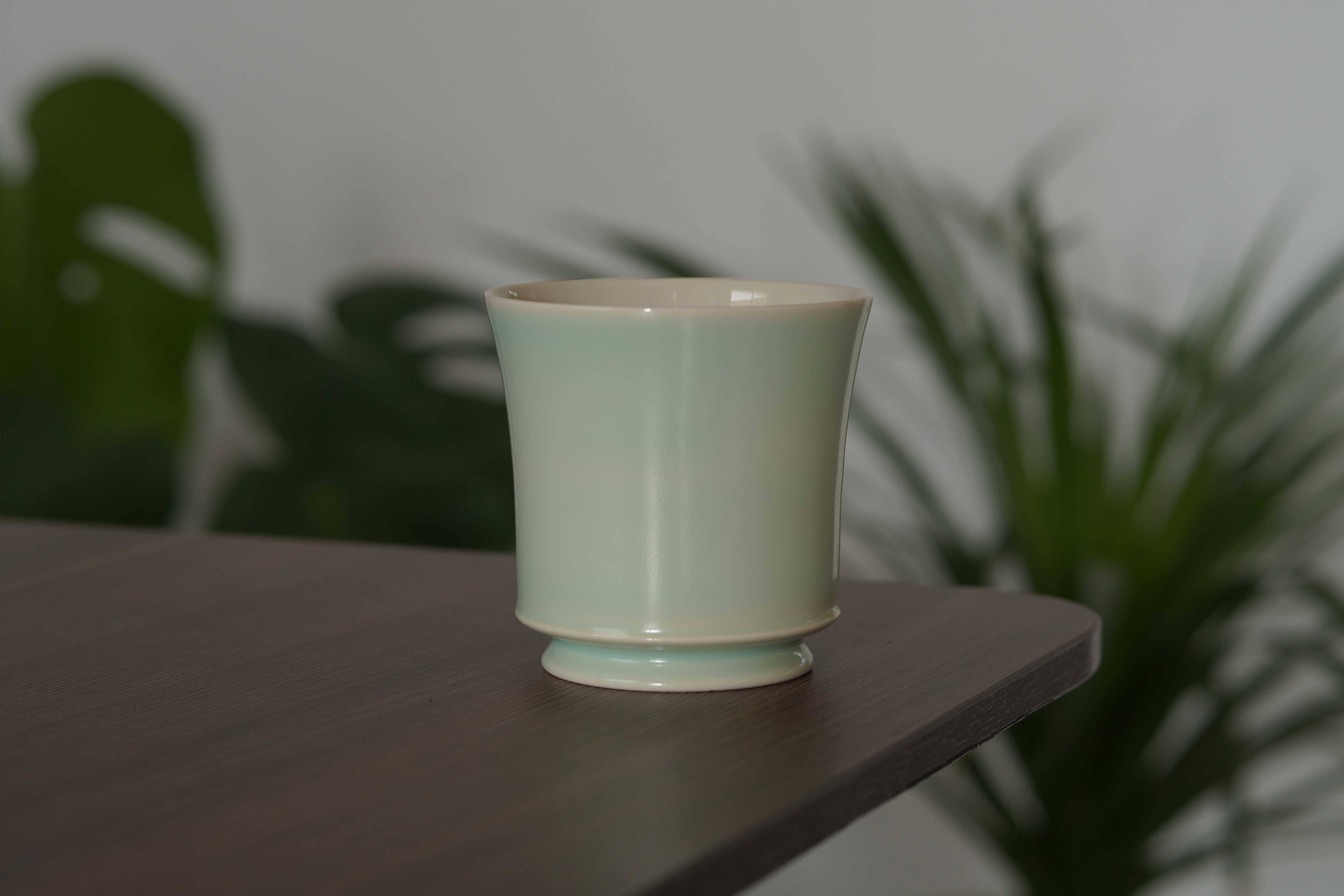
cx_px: 672
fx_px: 3136
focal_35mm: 84
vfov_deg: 16.3
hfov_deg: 24.2
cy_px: 448
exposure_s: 1/125
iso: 100
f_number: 8
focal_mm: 56
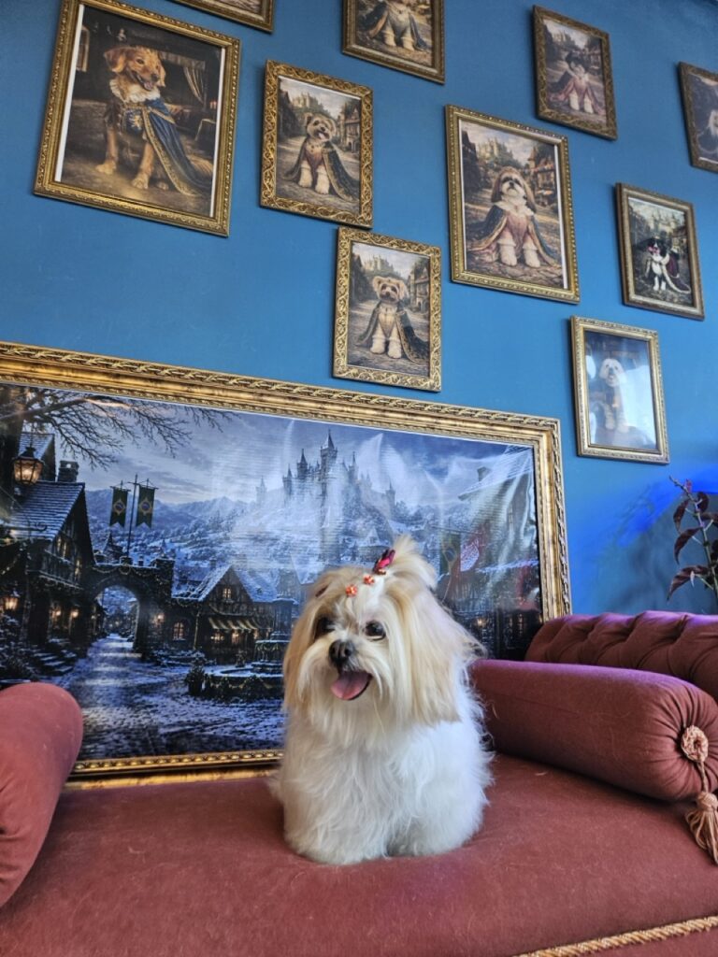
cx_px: 359
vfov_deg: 73.9
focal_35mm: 23
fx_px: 636
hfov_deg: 58.9
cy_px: 478
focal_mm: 5.4
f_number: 1.8
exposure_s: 1/120
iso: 160
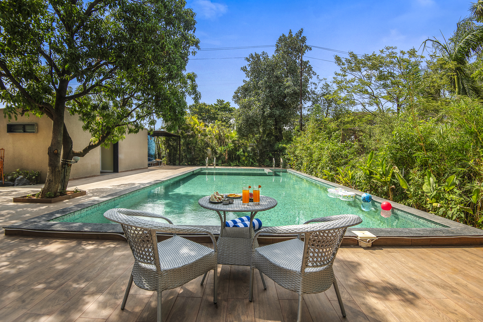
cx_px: 242
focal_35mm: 16
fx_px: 215
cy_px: 161
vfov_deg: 73.7
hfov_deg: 96.7
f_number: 7.1
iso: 320
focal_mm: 16
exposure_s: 1/400
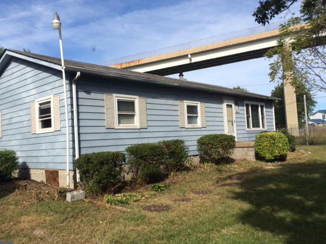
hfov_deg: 56.7
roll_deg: +3.2
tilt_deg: +3.9
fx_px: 301
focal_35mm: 32
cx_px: 149
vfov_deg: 44.2
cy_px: 121
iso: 32
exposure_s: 1/2283
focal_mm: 4.15
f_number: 2.2
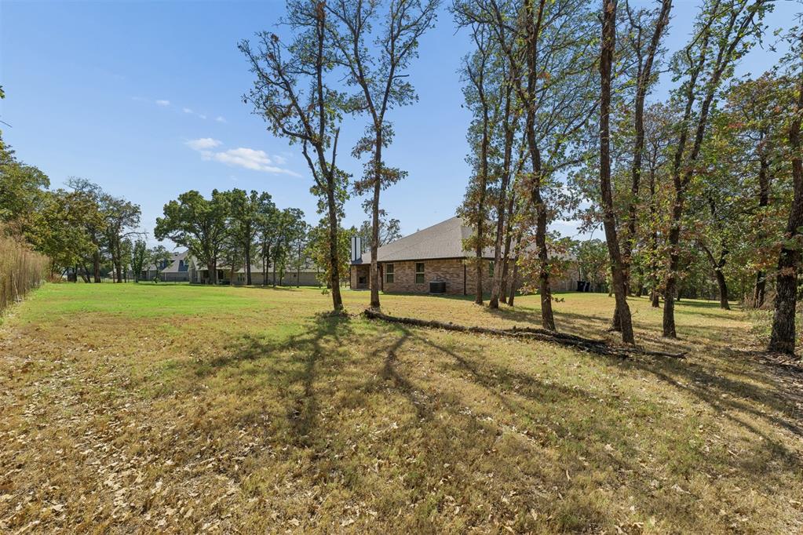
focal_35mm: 15
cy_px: 268
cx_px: 402
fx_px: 335
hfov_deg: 100.4
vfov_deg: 77.3
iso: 200
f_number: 8
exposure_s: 1/800
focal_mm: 10
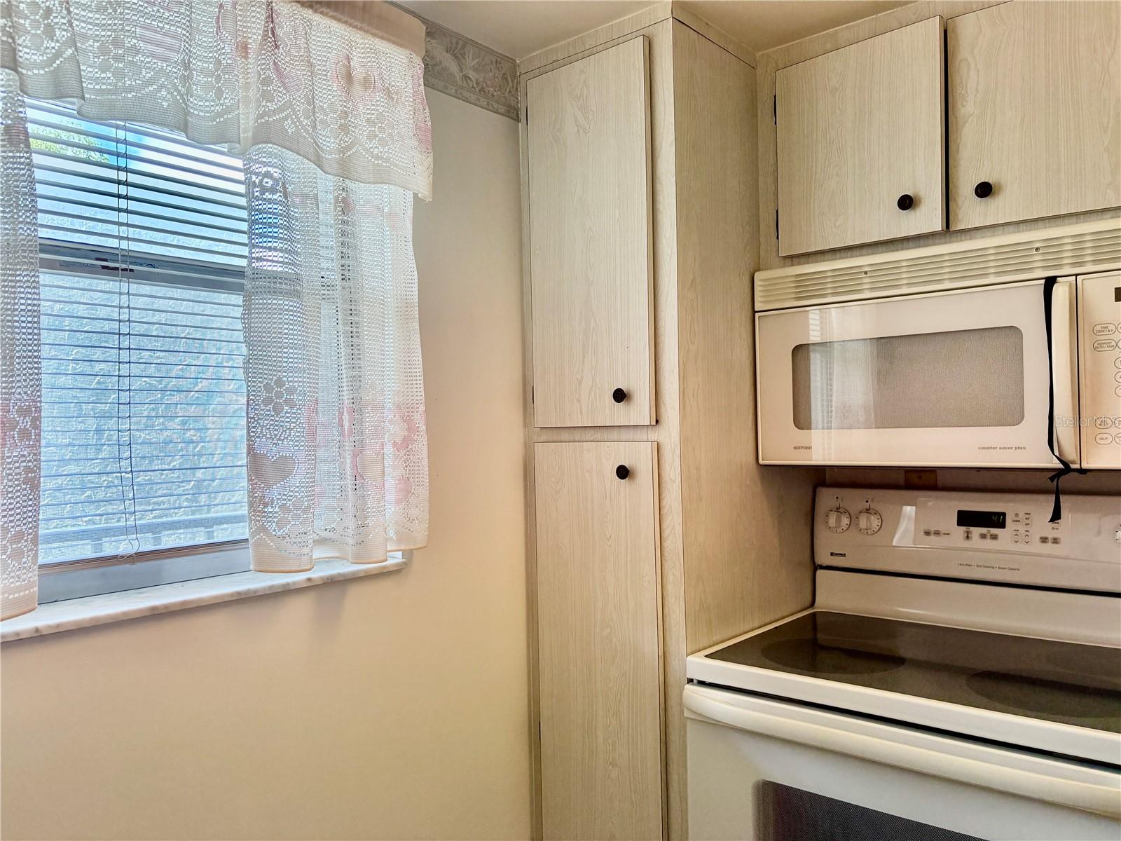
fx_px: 842
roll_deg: +1.7
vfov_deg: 53.1
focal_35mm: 26
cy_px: 420
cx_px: 560
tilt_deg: +0.1
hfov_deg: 67.3
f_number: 1.6
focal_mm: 5.96
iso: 125
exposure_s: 1/206
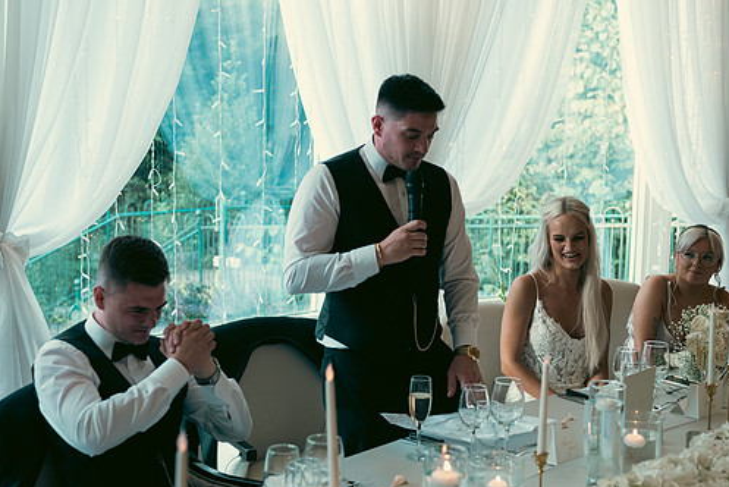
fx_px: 1135
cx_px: 377
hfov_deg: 35.6
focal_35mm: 56
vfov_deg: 24.2
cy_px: 249
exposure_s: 1/160
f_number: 3.5
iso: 400
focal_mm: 48
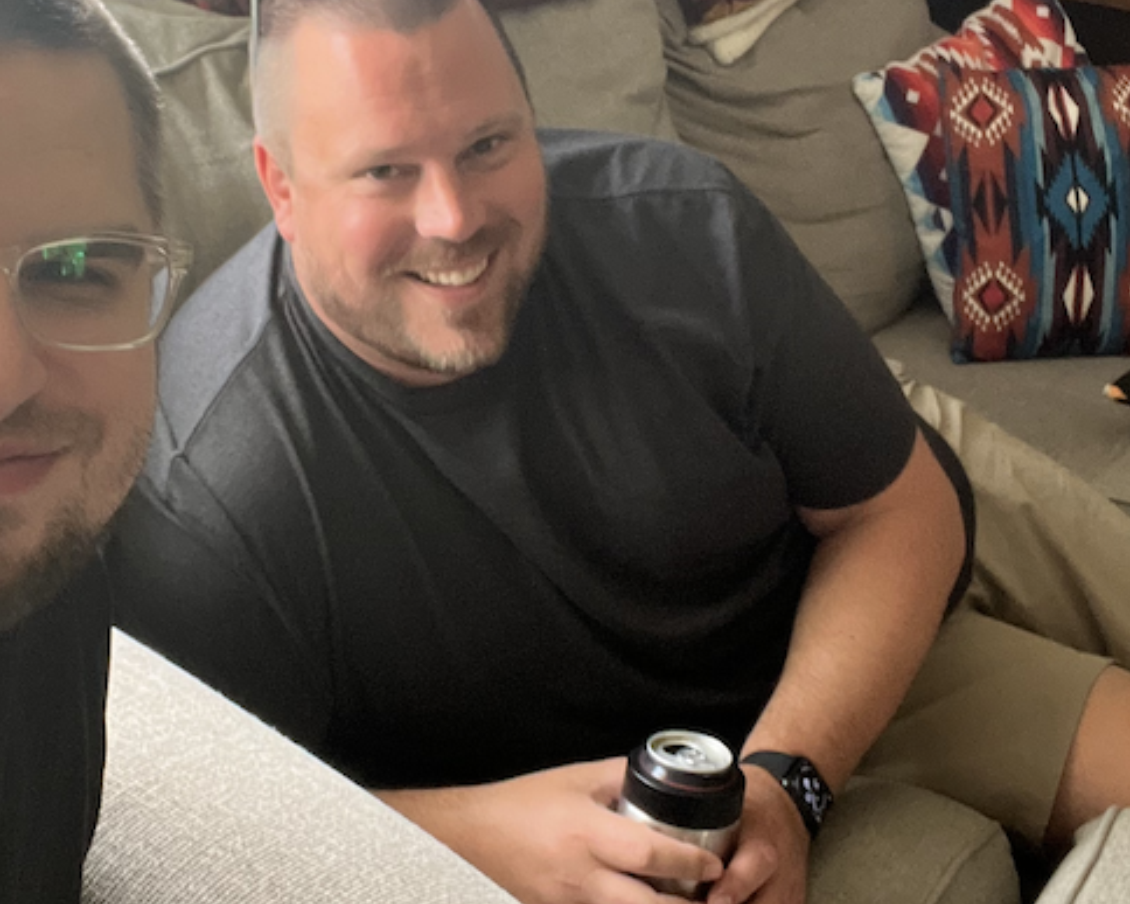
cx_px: 393
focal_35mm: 56
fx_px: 1872
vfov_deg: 27.1
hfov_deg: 33.3
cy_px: 360
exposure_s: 1/60
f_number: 2.2
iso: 250
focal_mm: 2.71
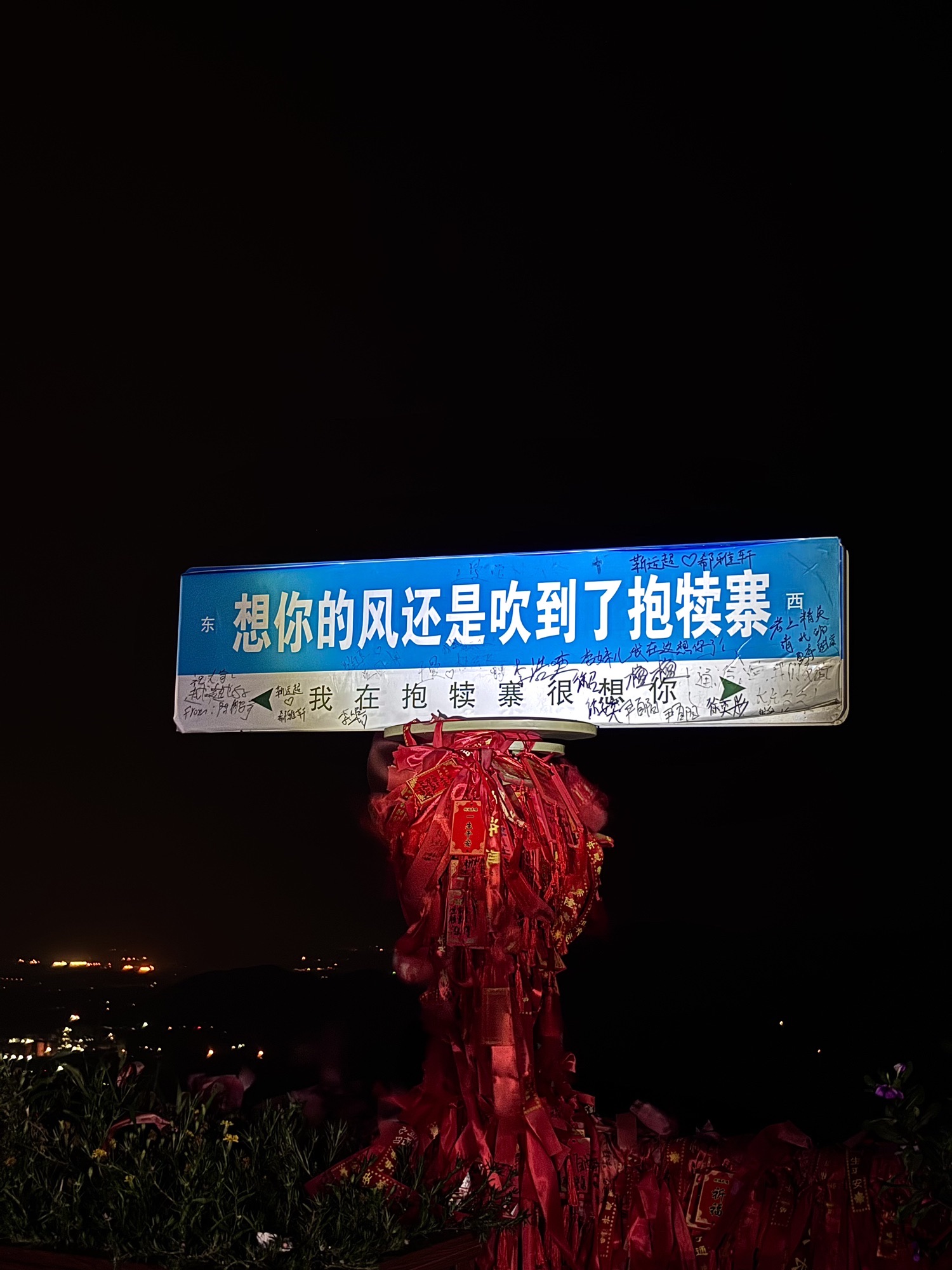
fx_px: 1907
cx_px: 476
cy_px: 635
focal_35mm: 52
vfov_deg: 36.8
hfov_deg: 28.0
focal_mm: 5.96
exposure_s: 1/2
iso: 80
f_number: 1.6
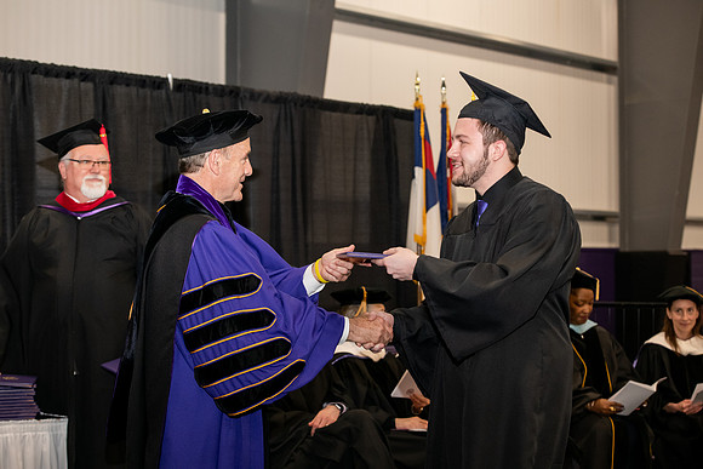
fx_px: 1367
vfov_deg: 19.5
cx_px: 352
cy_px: 234
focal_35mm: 70
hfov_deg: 28.8
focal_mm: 70
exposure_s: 1/200
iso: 2000
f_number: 5
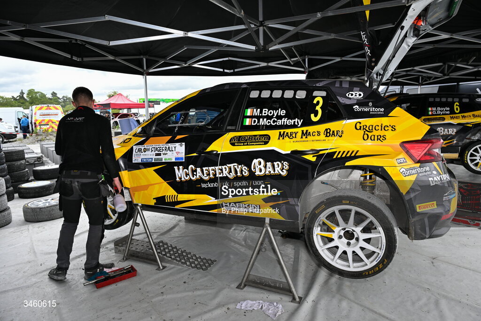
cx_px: 240
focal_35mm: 24
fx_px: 321
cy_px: 160
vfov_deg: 53.1
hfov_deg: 73.7
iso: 400
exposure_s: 1/400
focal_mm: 24
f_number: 5.6
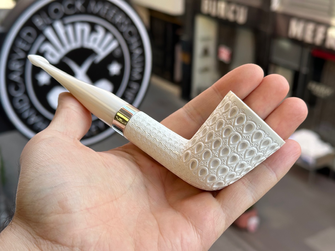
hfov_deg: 39.7
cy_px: 126
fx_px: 465
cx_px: 168
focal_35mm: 48
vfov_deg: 30.3
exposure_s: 1/444
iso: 64
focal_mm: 6.86
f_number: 1.78
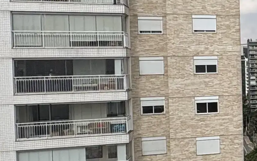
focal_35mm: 71
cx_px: 400
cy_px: 77
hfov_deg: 22.8
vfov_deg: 18.4
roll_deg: +1.2
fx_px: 497
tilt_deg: -1.2
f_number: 2.2
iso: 50
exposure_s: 1/2584
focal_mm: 2.22
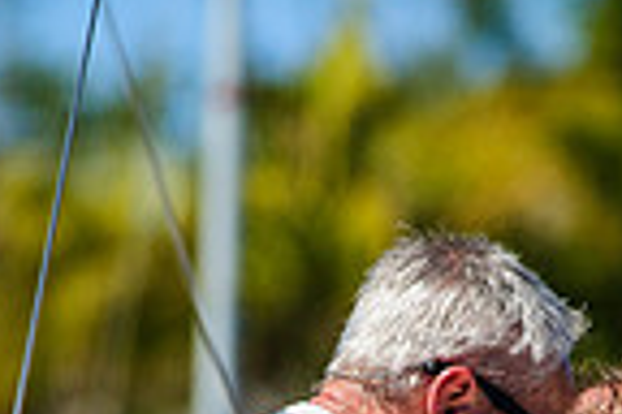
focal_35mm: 803
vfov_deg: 1.7
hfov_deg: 2.6
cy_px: 806
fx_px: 13873
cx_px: 428
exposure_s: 1/4000
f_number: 4
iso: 320
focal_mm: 200
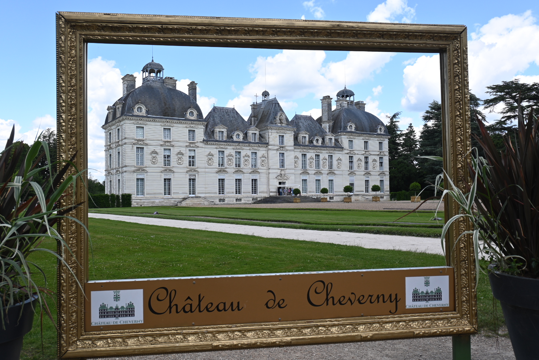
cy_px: 180
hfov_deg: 58.3
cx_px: 270
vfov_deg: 40.8
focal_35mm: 32
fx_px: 483
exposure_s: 1/250
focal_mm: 21.5
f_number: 6.3
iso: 100
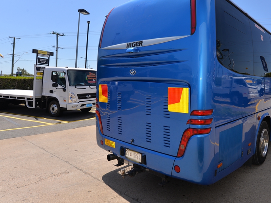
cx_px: 187
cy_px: 79
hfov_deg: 65.0
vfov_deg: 52.6
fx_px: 204
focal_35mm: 26
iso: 100
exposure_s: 1/200
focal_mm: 18
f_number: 8
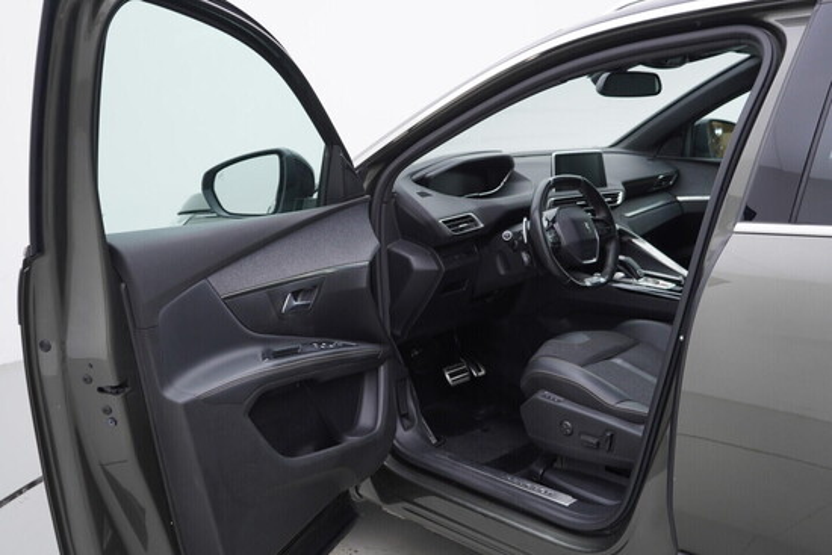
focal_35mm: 36
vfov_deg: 36.9
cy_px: 278
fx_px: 832
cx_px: 416
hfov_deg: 53.1
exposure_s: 1/60
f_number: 3.5
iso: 125
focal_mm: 24
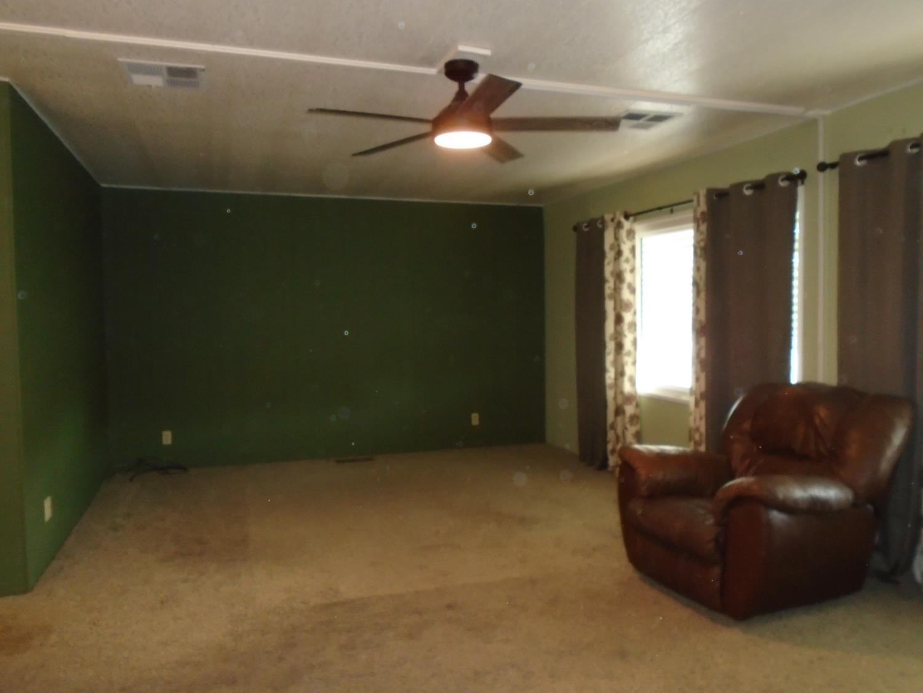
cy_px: 346
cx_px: 462
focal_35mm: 26
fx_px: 693
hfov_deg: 67.3
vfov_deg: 53.1
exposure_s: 1/30
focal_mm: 4.6
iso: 400
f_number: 3.2
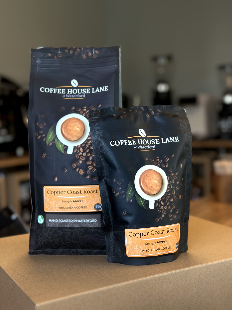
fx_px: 429
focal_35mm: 48
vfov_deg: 39.7
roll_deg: +3.7
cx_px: 116
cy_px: 155
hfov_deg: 30.3
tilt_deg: -5.1
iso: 64
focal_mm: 6.86
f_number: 1.78
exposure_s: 1/130
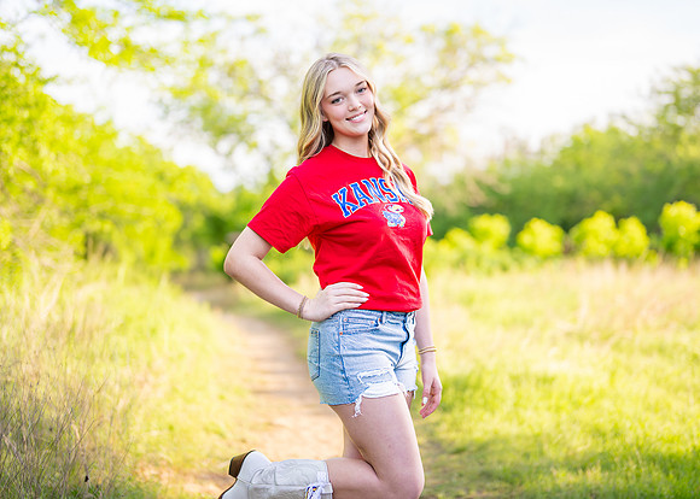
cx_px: 368
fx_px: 1144
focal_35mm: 58
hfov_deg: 34.0
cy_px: 229
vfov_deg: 24.6
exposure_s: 1/1600
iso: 200
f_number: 1.2
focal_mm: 50
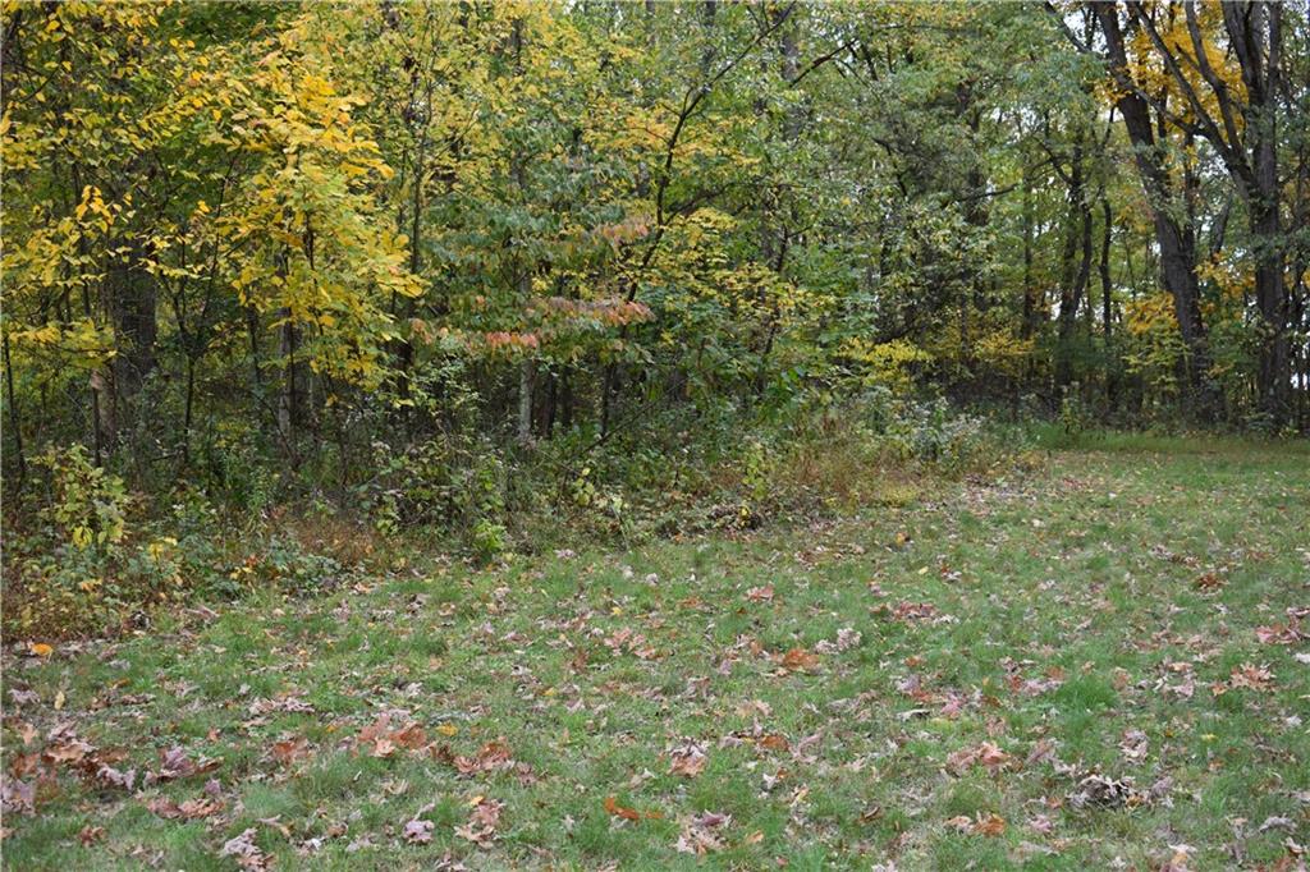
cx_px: 655
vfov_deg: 29.8
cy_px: 436
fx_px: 1637
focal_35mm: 45
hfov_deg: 43.6
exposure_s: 1/125
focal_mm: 30
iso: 400
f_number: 5.6
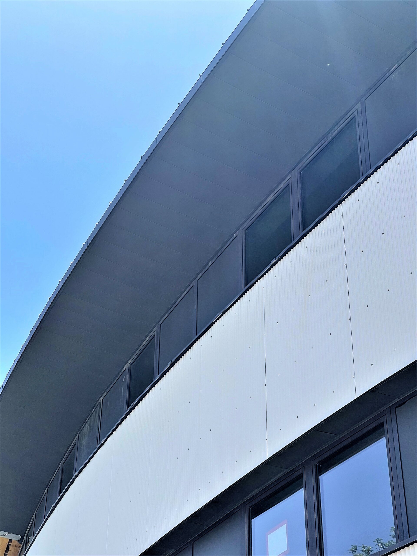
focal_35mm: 64
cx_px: 208
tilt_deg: +33.1
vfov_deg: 30.3
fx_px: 1028
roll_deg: -1.4
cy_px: 278
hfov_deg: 22.9
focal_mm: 7.5
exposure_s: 1/943
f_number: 2.2
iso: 20
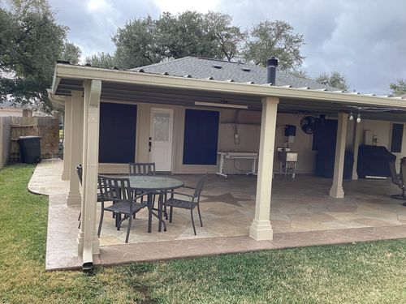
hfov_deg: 58.4
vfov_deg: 45.4
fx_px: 364
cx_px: 203
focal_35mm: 31
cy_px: 152
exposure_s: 1/262
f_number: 2.4
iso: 25
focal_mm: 3.3
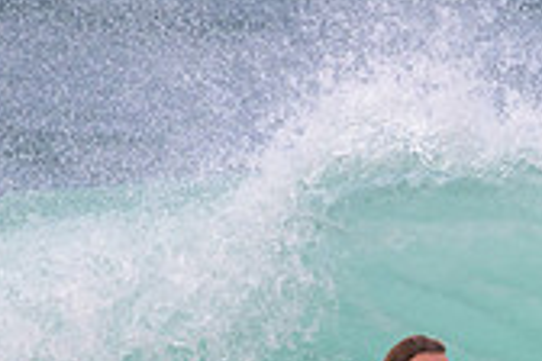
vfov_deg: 0.5
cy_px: 466
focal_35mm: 2769
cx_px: 552
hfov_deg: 0.7
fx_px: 41686
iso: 1250
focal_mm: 800
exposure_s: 1/2000
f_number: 11
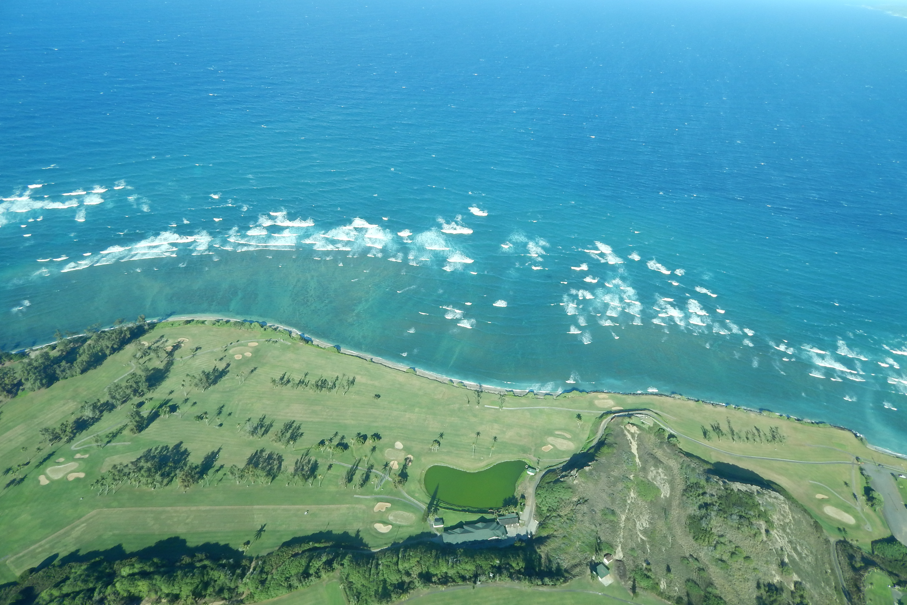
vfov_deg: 53.1
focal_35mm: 24
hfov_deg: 73.7
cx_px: 455
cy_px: 310
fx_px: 605
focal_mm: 4
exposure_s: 1/800
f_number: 3
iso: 125
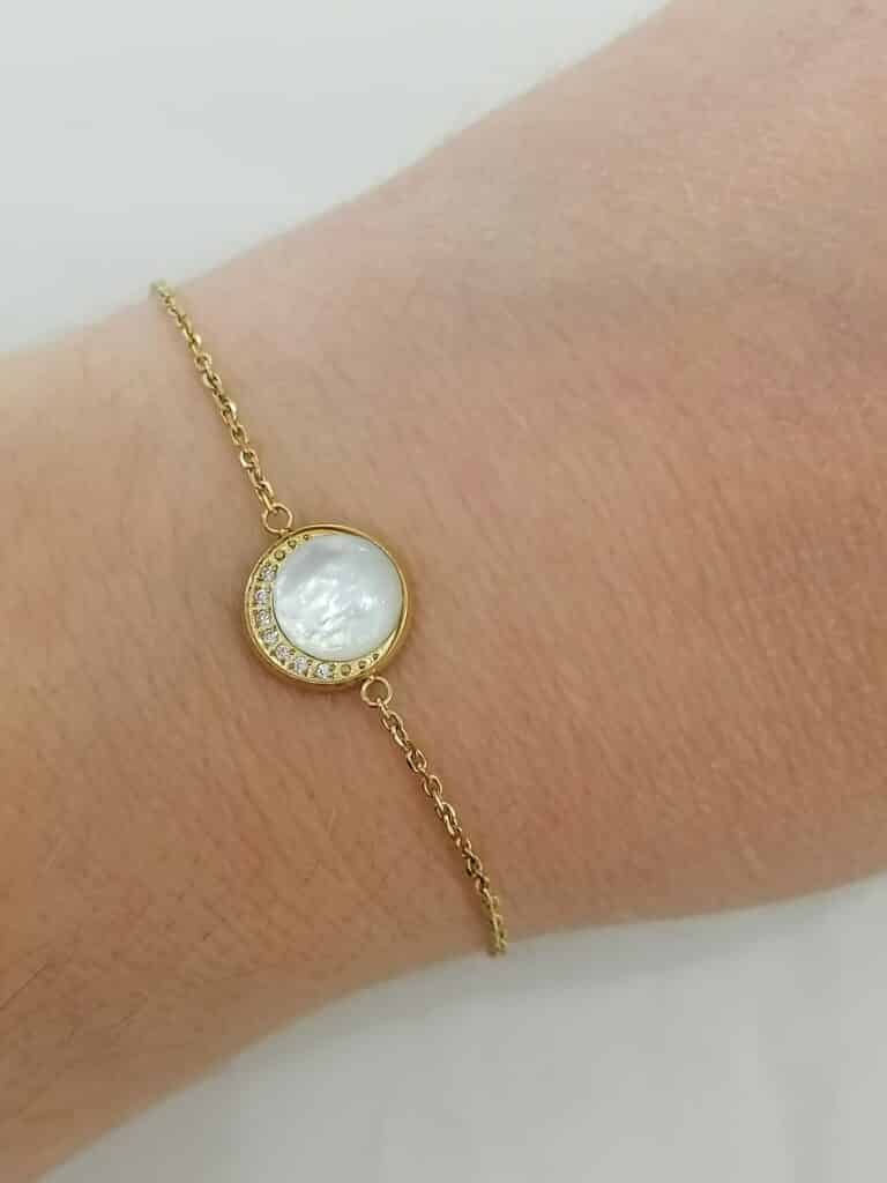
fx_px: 1845
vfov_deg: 35.5
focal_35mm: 54
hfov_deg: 27.0
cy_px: 592
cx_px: 444
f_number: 1.8
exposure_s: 1/50
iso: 160
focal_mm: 4.75
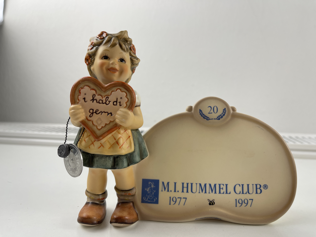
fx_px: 228
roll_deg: -1.6
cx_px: 158
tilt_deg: -8.1
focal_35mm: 25
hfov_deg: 69.4
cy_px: 118
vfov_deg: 54.9
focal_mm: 5.1
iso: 32
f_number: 1.6
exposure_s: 1/191
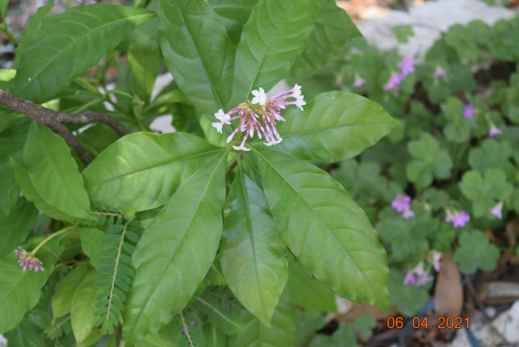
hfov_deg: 25.7
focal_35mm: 79
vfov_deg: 17.3
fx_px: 1140
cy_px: 173
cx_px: 257
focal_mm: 52
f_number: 5.6
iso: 400
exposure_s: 1/100
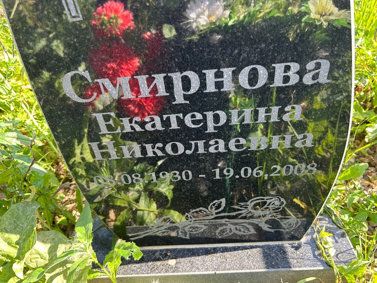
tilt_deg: -40.4
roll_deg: +7.0
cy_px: 142
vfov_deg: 53.1
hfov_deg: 67.3
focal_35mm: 26
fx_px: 283
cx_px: 188
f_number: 1.5
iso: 50
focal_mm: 5.7
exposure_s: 1/203
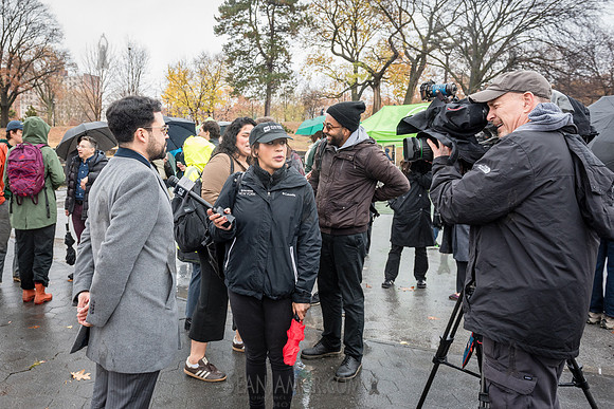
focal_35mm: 29
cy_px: 197
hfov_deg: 62.6
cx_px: 240
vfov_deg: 44.6
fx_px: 499
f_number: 5.6
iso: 500
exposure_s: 1/200
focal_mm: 24
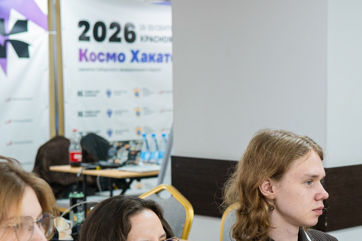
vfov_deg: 13.5
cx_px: 255
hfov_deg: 20.3
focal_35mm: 100
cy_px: 238
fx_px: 1005
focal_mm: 35
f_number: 2.5
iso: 500
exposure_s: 1/125
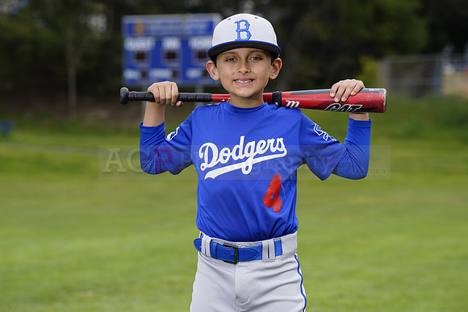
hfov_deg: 13.3
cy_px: 156
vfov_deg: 8.9
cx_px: 234
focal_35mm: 154
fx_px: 2002
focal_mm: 154
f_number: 6.3
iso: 100
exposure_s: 1/250
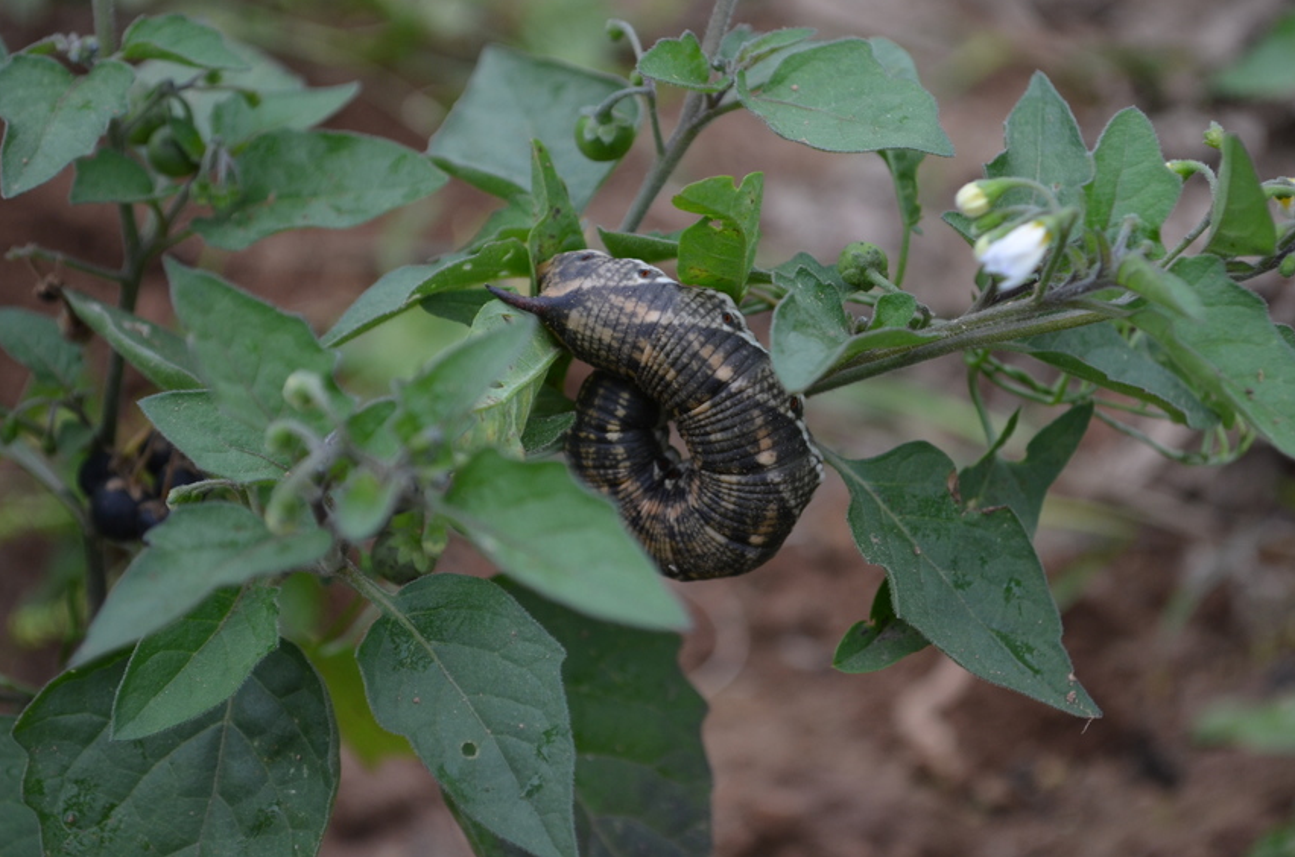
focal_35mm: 94
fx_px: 3358
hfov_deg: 21.8
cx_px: 719
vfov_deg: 14.5
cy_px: 441
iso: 400
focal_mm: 55
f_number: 5.6
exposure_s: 1/60
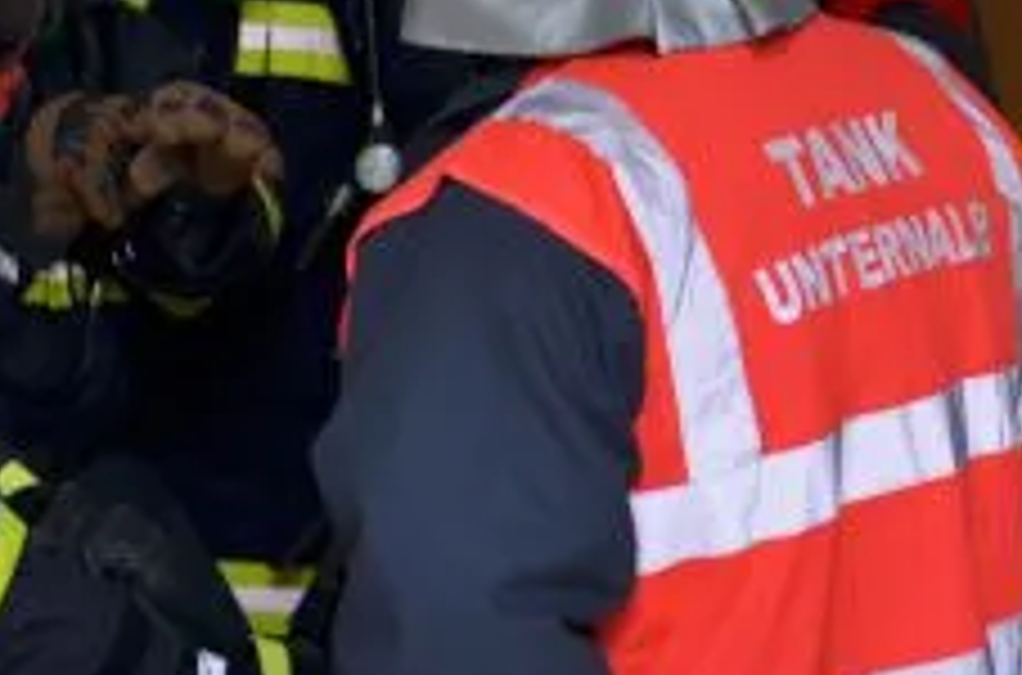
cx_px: 342
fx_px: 4615
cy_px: 176
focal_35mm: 163
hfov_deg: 12.6
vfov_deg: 8.4
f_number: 4.5
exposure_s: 1/60
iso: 560
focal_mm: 38
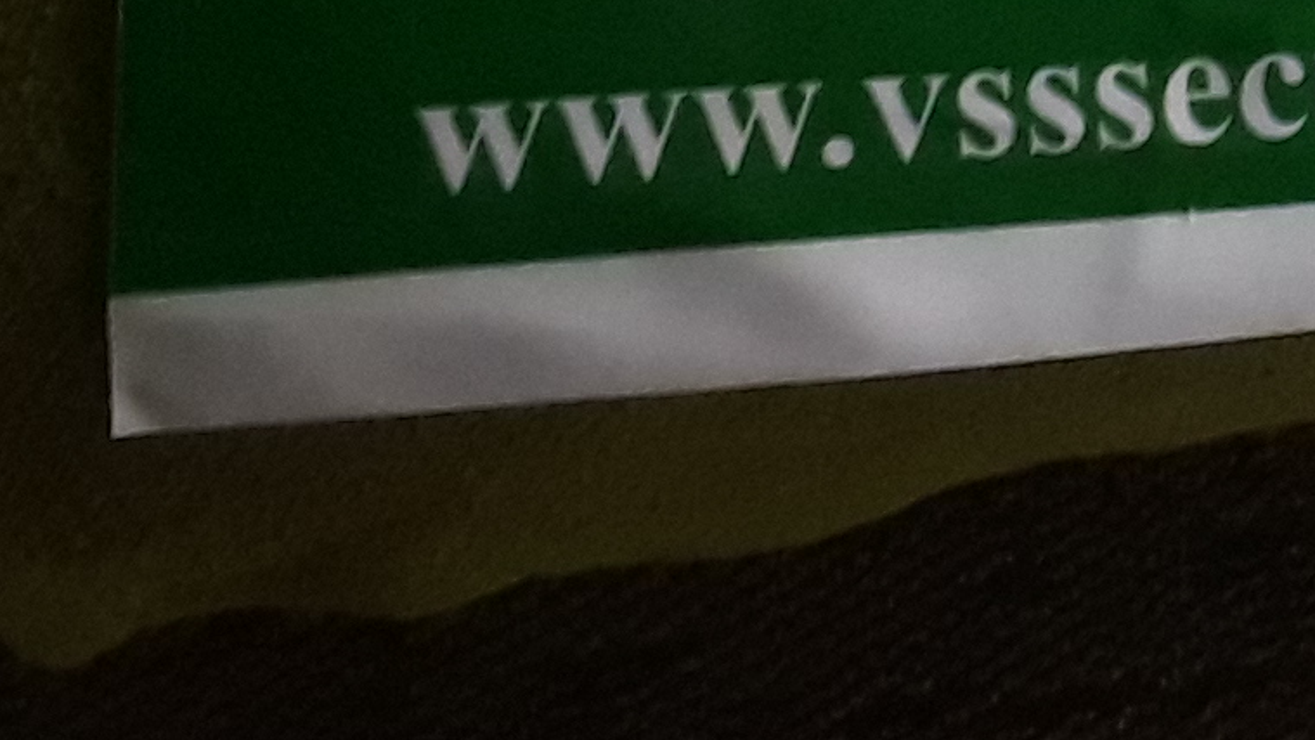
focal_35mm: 111
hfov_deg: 18.0
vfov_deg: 10.1
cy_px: -705
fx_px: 3871
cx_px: 1705
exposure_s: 1/50
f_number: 1.9
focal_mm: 2.2
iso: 160
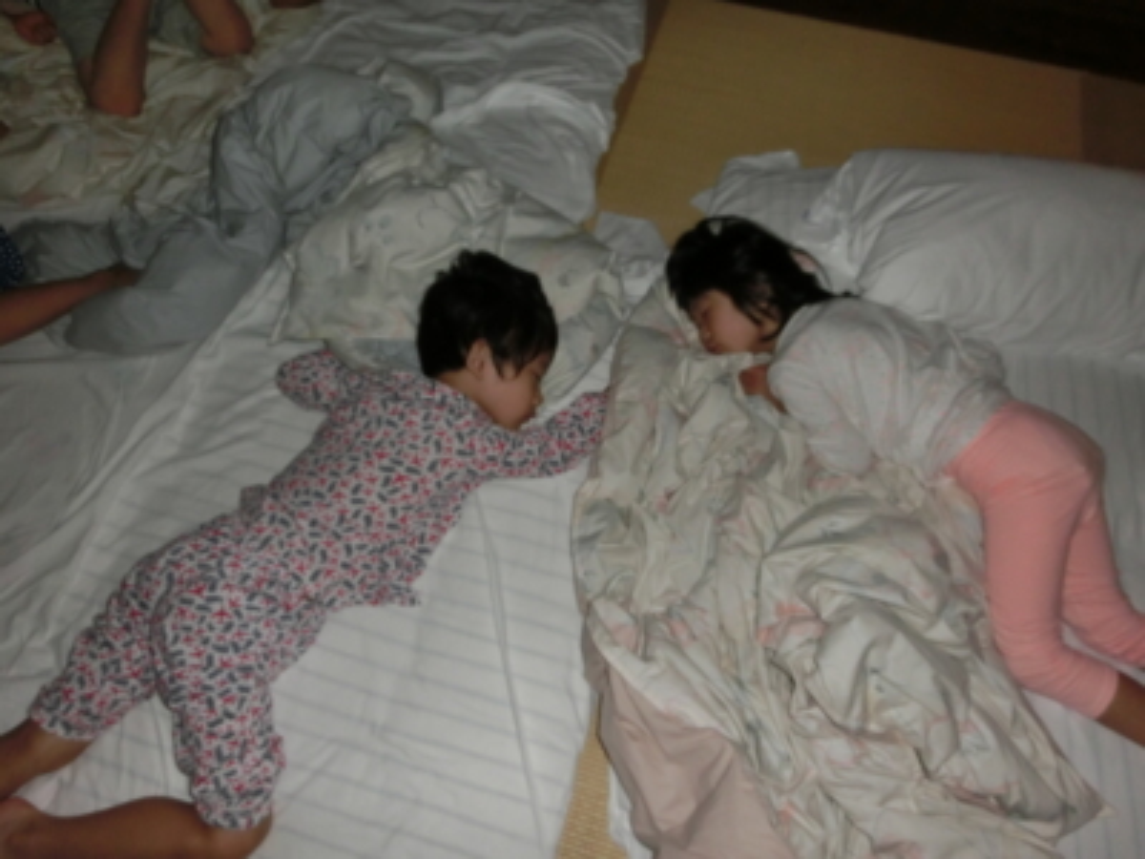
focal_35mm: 24
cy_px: 430
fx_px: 794
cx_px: 572
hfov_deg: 71.6
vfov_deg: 56.8
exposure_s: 1/15
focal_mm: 4.24
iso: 400
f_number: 3
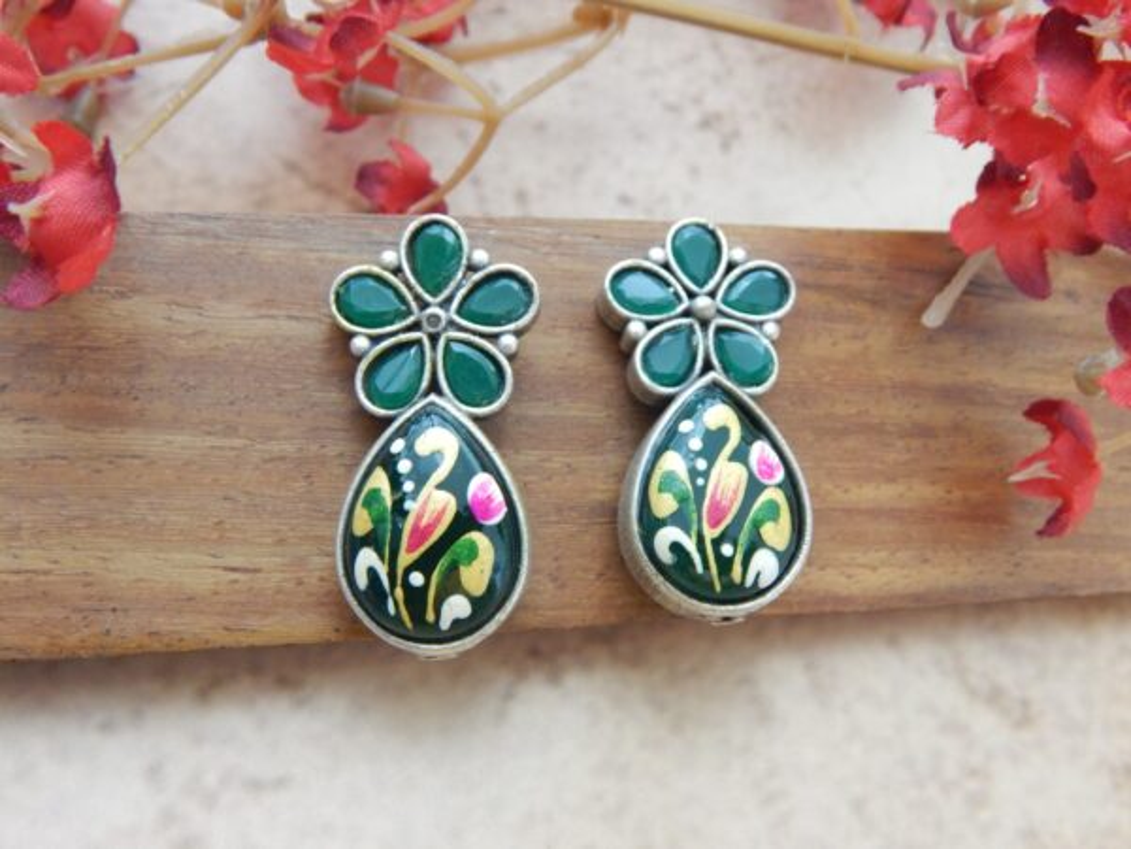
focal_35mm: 38
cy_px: 424
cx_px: 566
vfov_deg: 37.7
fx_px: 1242
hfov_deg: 49.0
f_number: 3.4
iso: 400
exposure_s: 1/8
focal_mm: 6.8
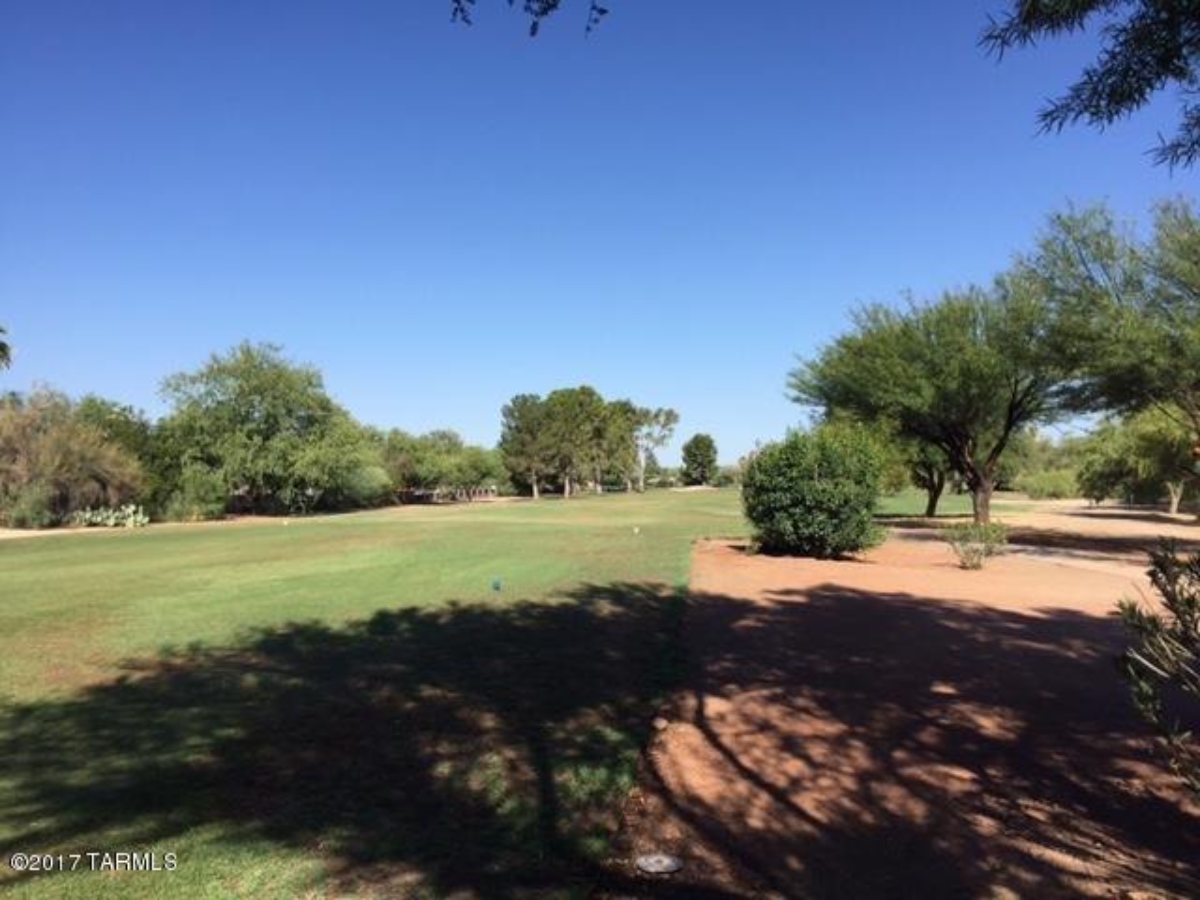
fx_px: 1005
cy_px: 450
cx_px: 600
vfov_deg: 48.2
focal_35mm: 29
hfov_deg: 61.7
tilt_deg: +1.7
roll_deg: +0.0
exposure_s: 1/1799
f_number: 2.2
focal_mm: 4.15
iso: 32
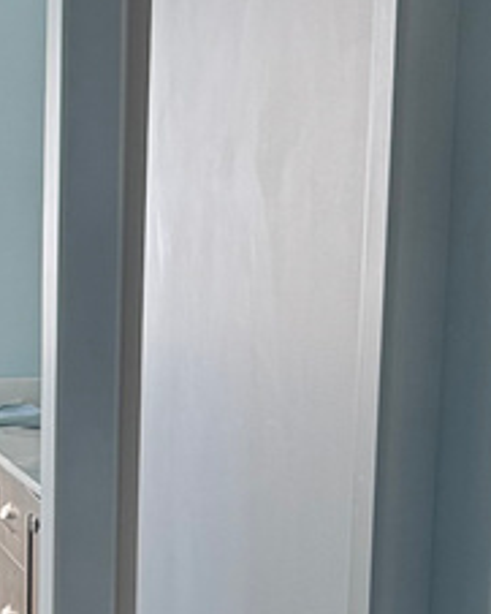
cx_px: -271
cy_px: 951
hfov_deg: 9.4
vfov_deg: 11.6
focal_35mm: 159
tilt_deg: -13.8
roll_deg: +1.3
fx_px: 2886
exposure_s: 1/120
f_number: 1.78
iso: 64
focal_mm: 6.76
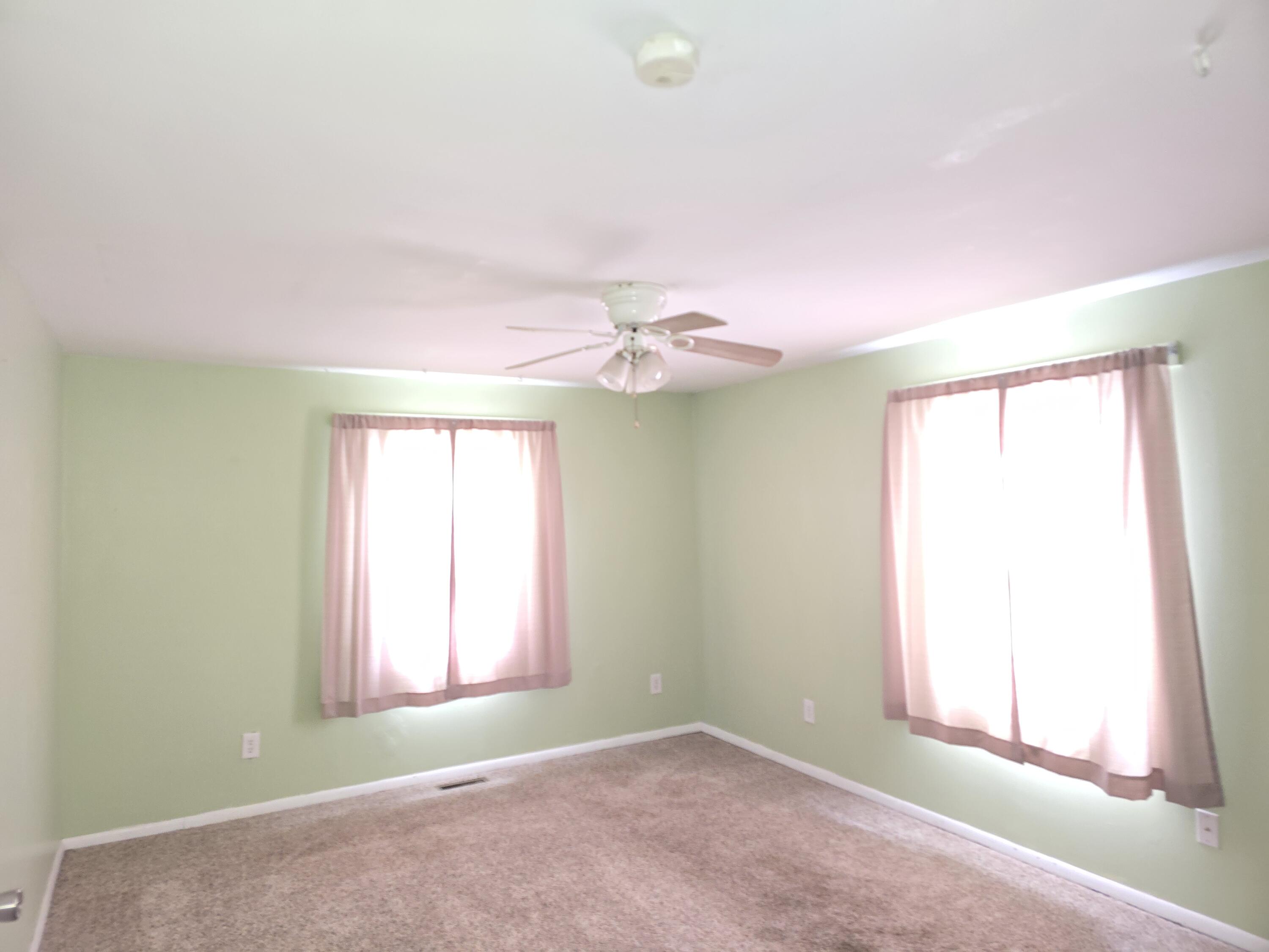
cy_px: 476
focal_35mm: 23
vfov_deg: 58.9
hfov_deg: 73.9
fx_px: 843
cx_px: 634
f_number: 1.7
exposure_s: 1/12
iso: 160
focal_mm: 6.3
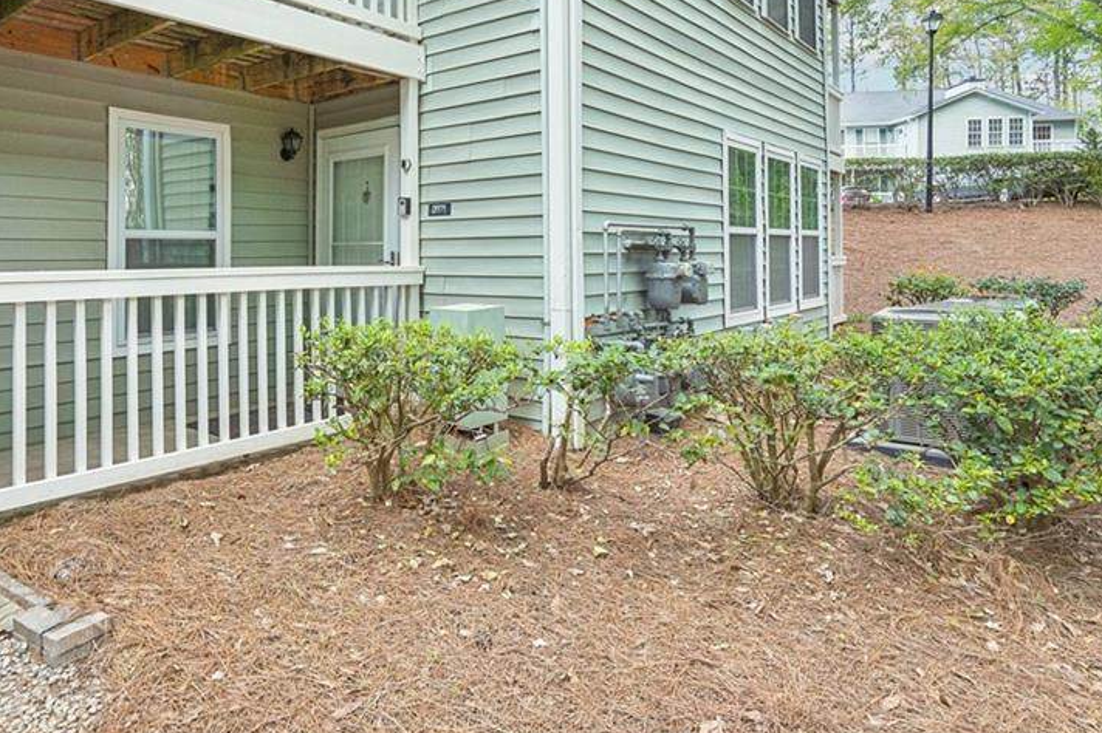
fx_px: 704
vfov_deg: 53.8
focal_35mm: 23
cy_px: 234
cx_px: 418
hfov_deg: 74.9
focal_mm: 16
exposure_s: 1/80
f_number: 6.3
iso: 100
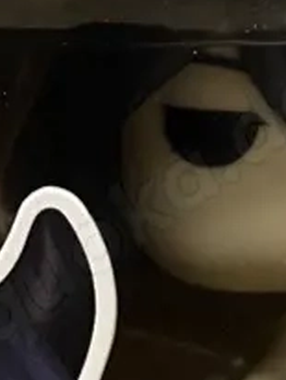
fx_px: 1847
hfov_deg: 8.8
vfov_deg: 11.7
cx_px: 280
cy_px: 273
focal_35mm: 168
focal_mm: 5.7
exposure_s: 1/59
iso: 320
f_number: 1.5
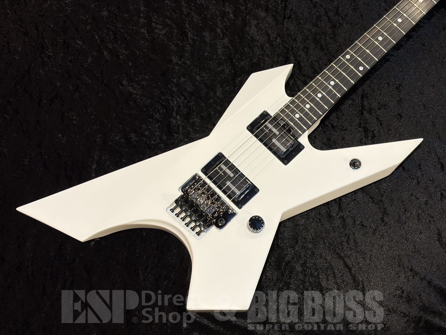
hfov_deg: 36.8
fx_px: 670
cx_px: 223
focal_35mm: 52
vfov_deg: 28.0
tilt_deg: -69.6
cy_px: 168
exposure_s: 1/60
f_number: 1.6
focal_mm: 5.96
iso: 40
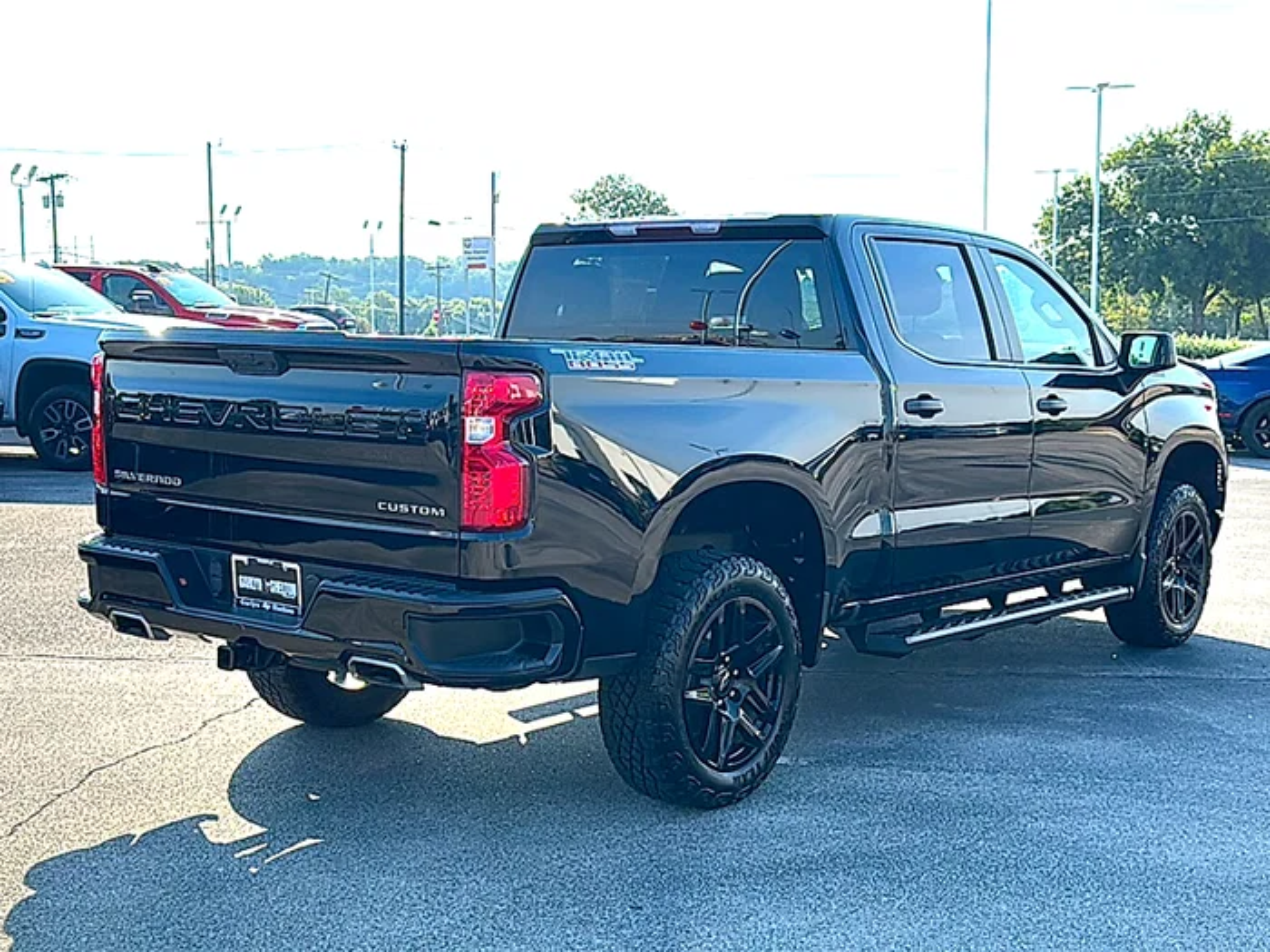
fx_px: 1394
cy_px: 476
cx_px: 635
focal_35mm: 38
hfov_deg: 49.0
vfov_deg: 37.7
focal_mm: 6.86
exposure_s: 1/2899
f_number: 1.78
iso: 100
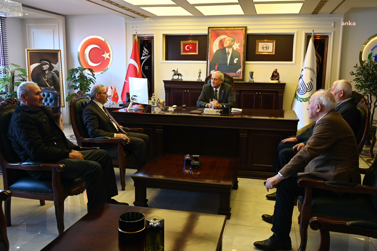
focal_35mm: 34
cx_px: 188
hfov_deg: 55.8
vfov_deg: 38.9
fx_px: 356
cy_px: 126
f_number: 6.3
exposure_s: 1/60
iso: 1600
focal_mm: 34
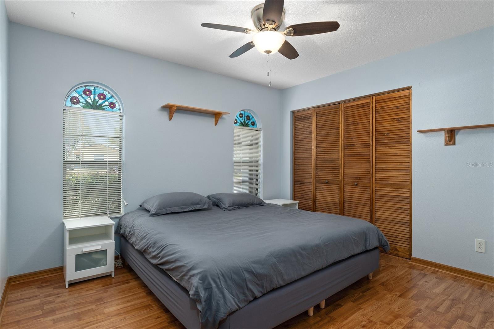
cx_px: 247
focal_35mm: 18
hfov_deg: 90.0
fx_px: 247
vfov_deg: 67.4
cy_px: 164
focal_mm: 12
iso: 320
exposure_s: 1.3
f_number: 8
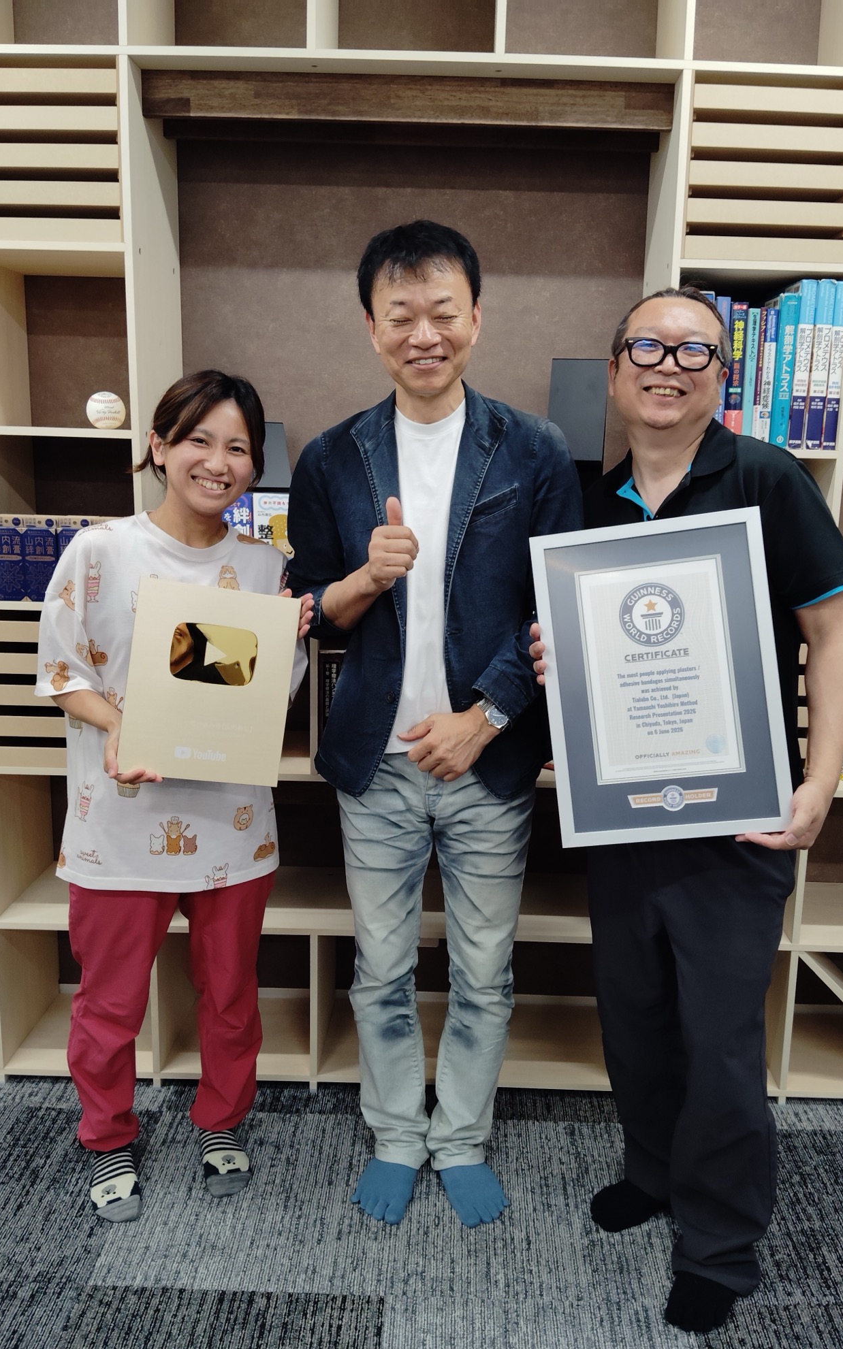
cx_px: 456
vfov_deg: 62.9
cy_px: 680
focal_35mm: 30
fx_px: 1103
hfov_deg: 41.8
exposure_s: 1/100
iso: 559
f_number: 1.8
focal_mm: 4.22
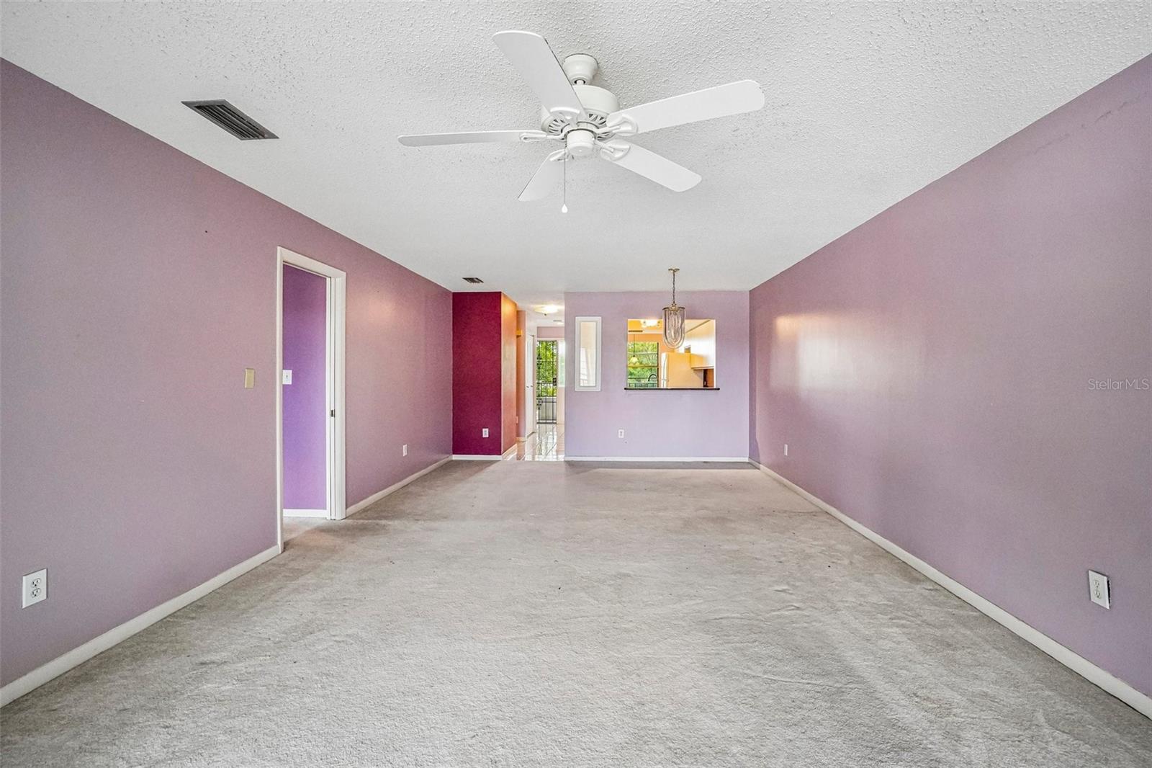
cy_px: 384
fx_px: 480
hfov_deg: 100.4
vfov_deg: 77.3
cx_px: 576
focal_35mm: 15
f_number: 8
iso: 1250
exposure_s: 1/30
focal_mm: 10
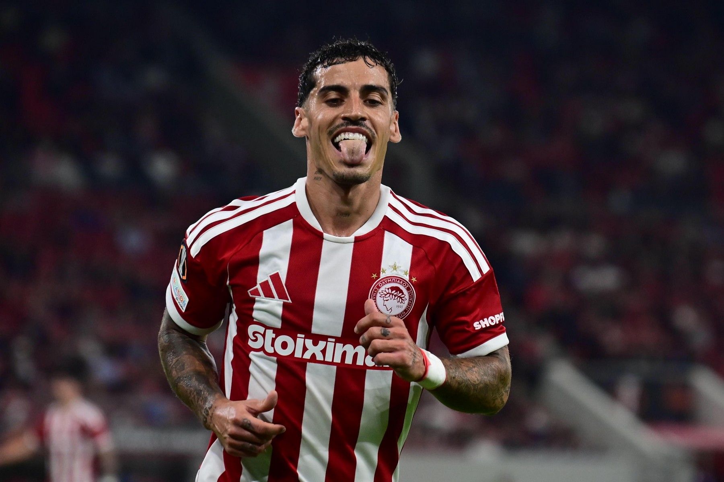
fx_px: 3016
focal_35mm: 150
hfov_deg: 13.7
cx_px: 362
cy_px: 241
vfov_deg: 9.1
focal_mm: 150
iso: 2000
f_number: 3.2
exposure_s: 1/1600
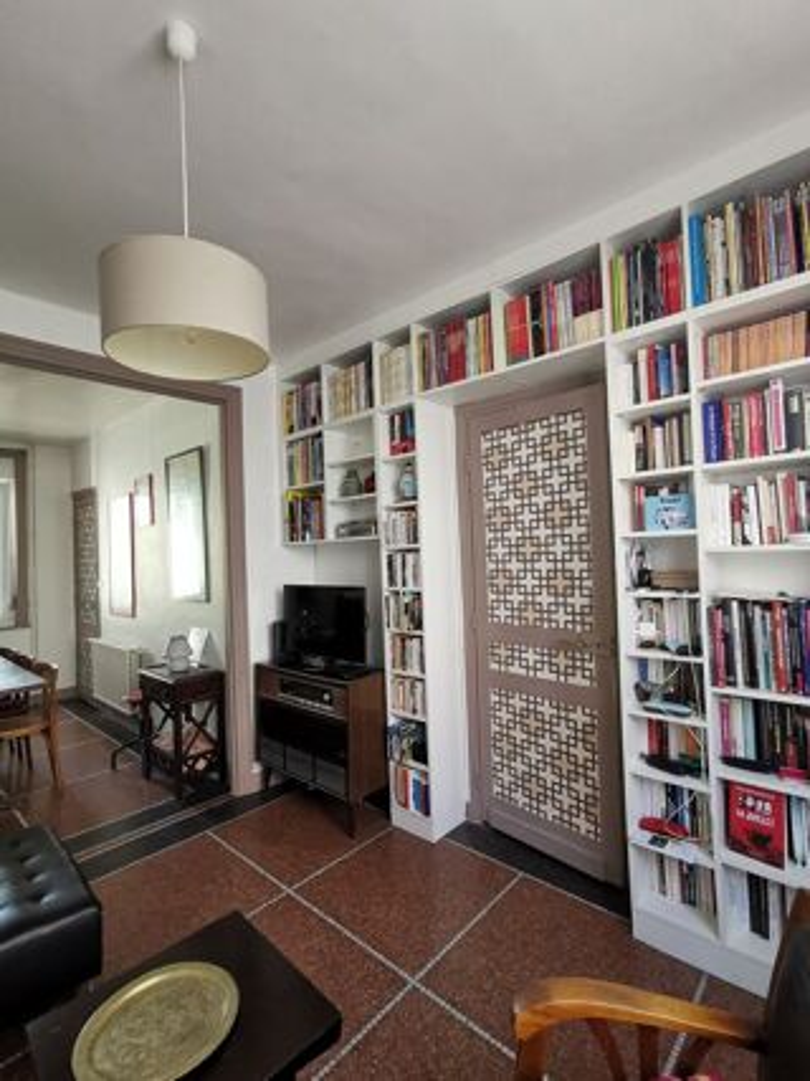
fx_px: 531
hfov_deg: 74.7
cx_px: 405
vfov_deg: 91.0
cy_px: 540
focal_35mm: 17
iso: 320
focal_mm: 2.26
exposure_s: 1/50
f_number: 2.2
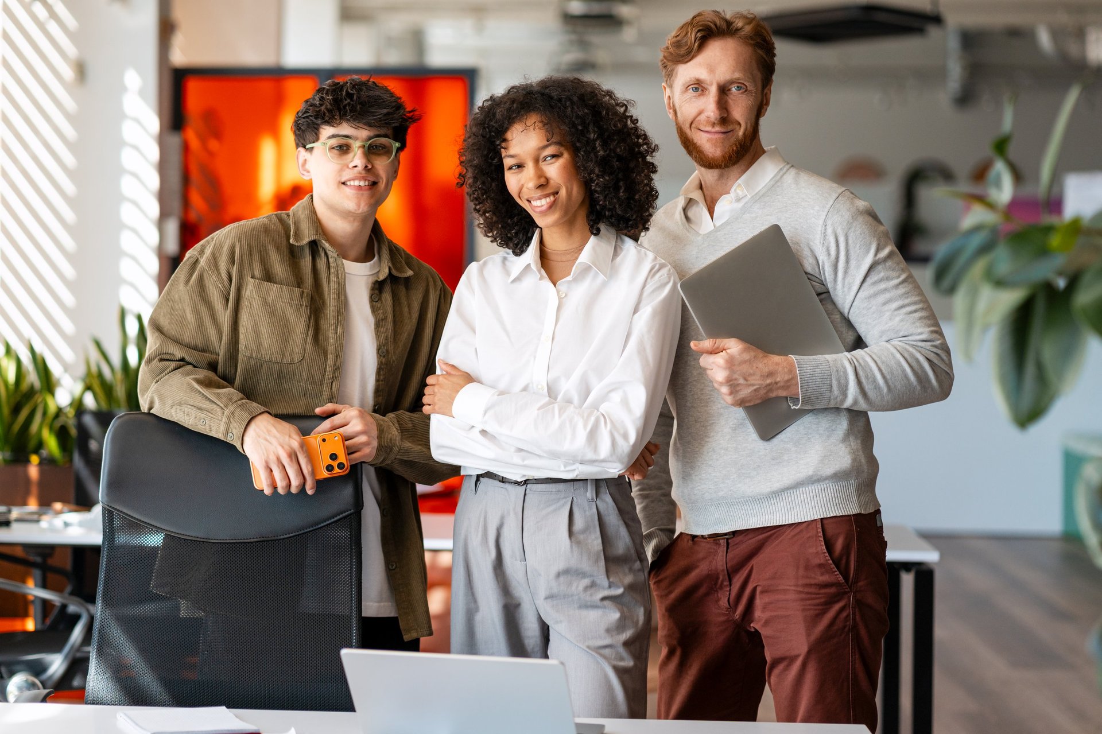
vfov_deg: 16.1
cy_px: 367
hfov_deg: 23.9
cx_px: 551
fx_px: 2601
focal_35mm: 85
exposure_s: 1/640
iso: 500
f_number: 2.5
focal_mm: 85
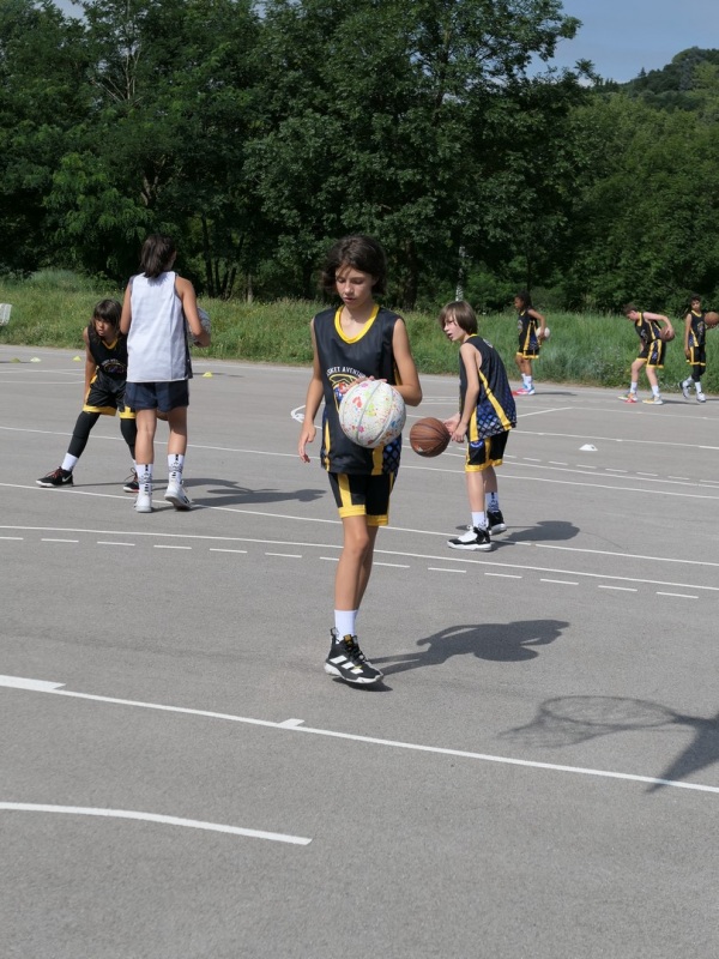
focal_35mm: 67
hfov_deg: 21.9
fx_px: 1856
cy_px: 480
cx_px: 360
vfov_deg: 29.0
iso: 125
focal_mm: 22.4
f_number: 4
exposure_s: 1/1600
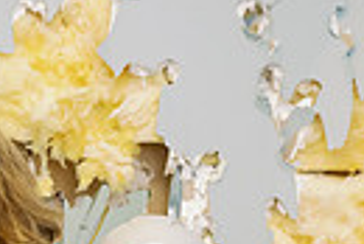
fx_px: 1802
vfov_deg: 7.6
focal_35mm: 178
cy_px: 352
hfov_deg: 11.4
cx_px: 11
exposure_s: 1/200
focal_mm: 40
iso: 640
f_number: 5.6
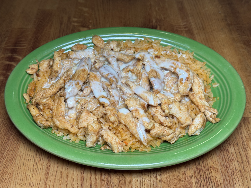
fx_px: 348
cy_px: 94
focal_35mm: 48
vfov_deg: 30.3
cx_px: 126
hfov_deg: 39.7
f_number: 1.8
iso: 80
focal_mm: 6.8
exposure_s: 1/60
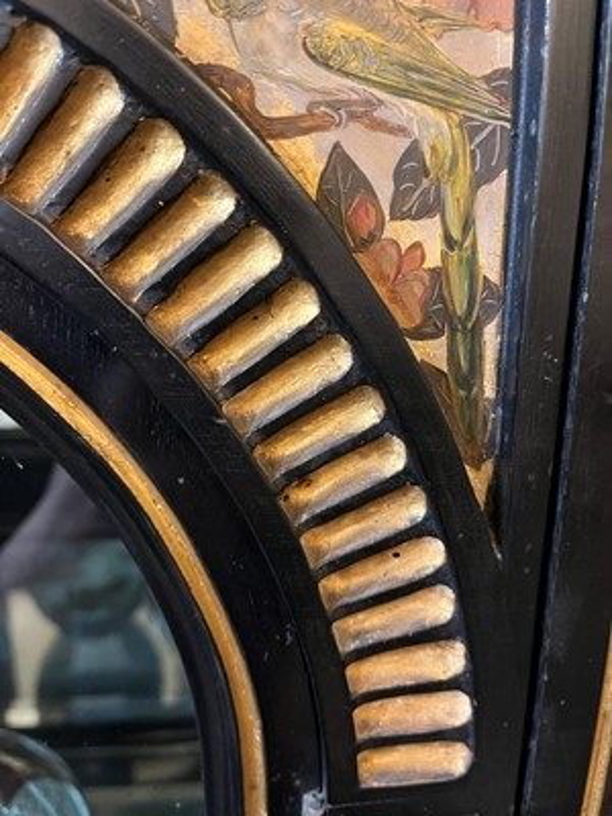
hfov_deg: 53.1
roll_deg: +0.5
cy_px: 408
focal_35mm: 26
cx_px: 306
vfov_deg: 67.3
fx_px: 613
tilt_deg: -15.3
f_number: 1.6
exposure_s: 1/25
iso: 500
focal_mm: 5.1
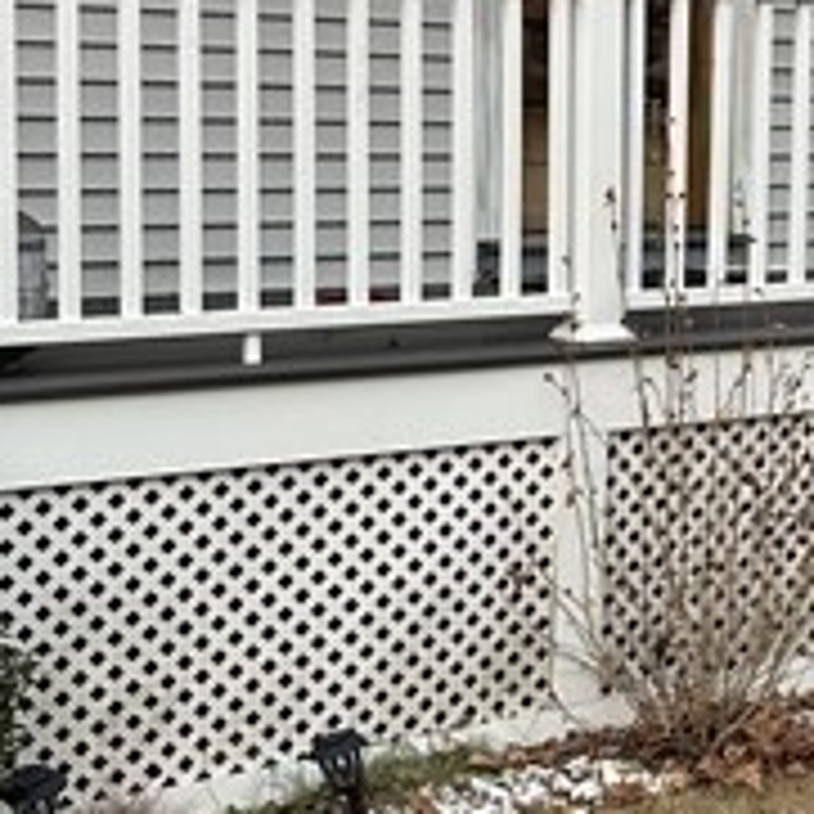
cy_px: 238
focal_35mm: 90
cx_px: 1120
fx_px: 2394
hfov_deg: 17.8
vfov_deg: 19.2
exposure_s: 1/1664
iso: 80
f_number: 1.78
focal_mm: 6.86
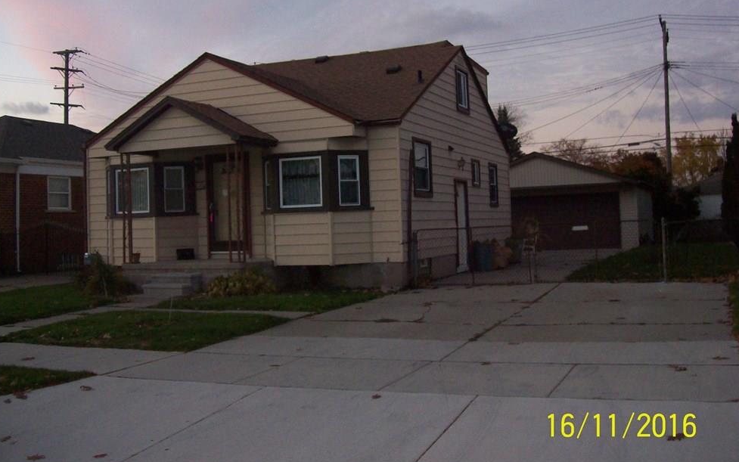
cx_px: 365
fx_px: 806
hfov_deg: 49.3
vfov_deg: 31.9
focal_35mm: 40
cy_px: 192
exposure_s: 1/64
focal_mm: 6
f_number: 2.7
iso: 200
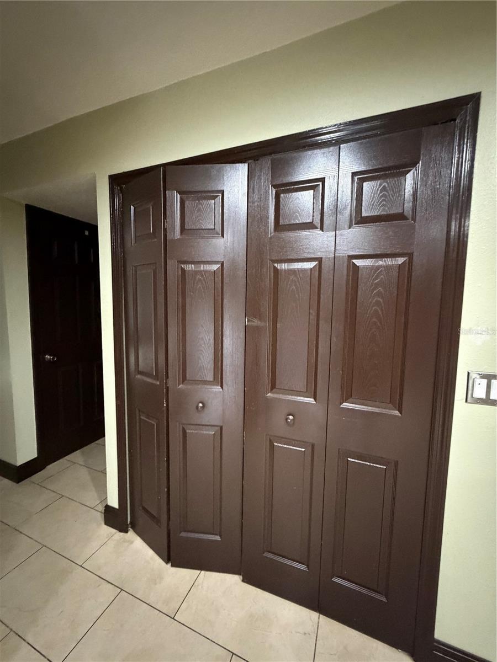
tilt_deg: -4.0
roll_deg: -2.4
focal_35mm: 14
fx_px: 268
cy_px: 331
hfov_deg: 85.7
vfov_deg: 102.1
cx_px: 248
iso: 1600
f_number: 2.2
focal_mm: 2.22
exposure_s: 1/40
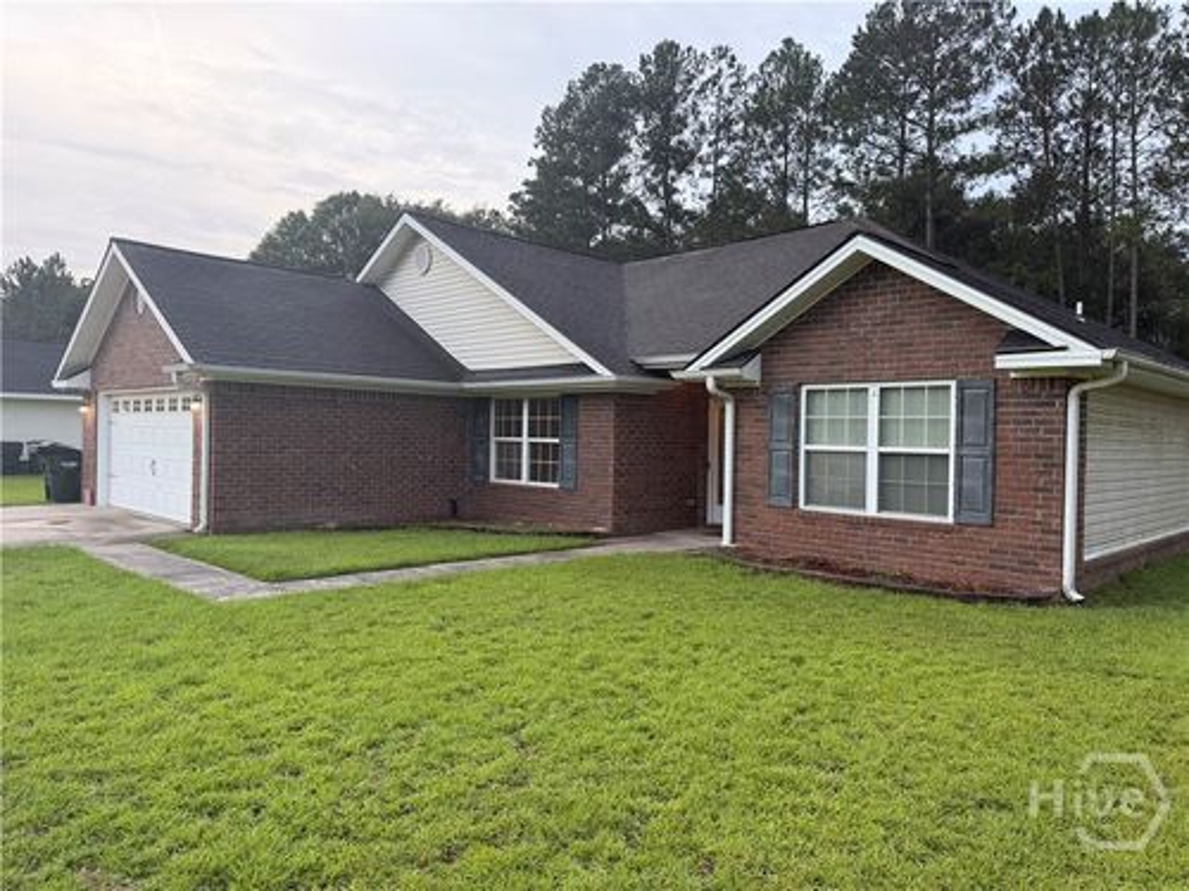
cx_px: 594
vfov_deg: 56.8
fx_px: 824
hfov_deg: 71.6
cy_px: 446
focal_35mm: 24
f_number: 1.78
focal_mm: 6.76
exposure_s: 1/170
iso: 200
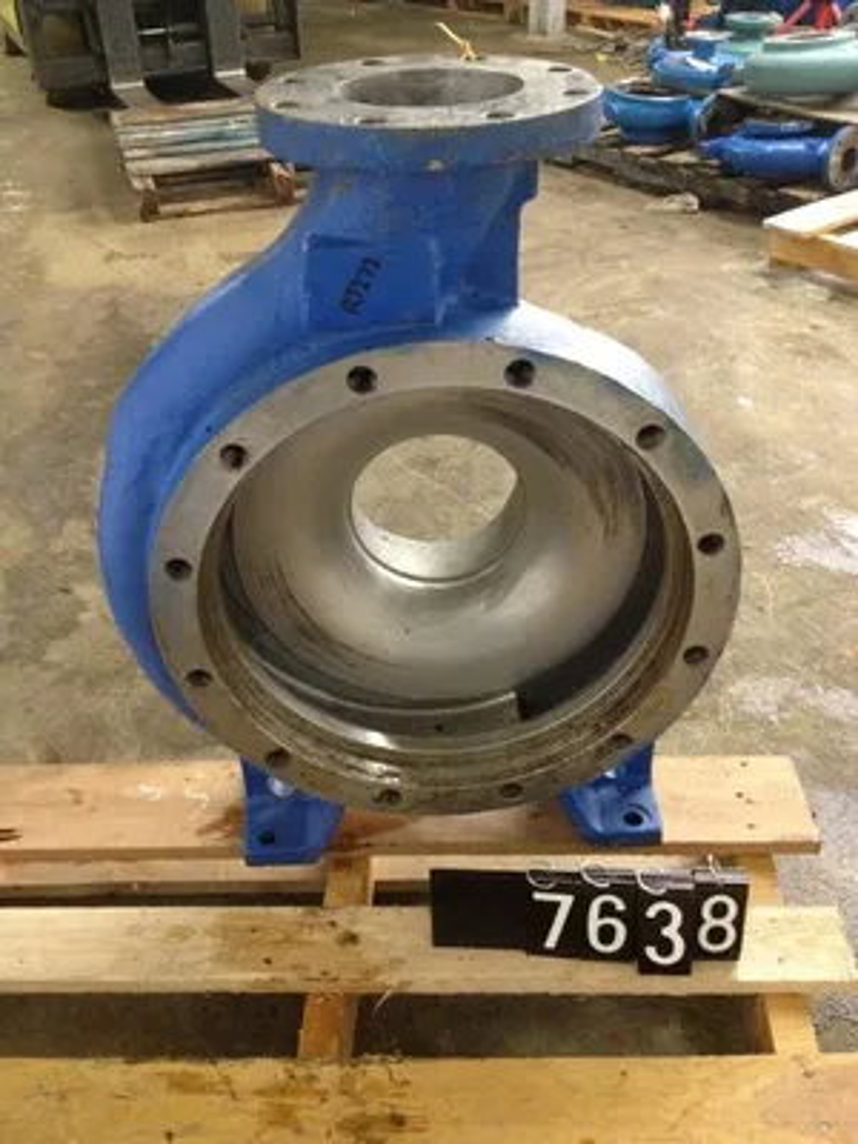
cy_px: 572
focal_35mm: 35
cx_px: 429
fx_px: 1157
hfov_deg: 40.7
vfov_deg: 52.6
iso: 400
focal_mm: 4.28
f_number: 2.4
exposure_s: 1/20
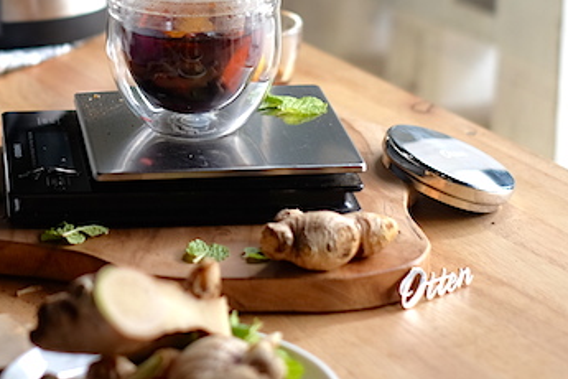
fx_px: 1941
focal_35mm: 123
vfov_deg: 11.0
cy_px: -26
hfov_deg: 16.4
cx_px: 44
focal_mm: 35
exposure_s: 1/100
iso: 250
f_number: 2.2
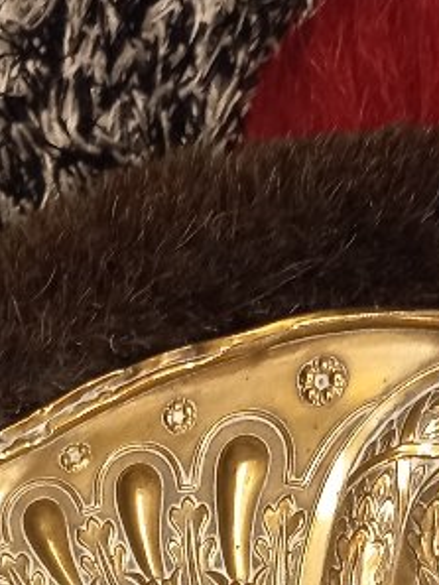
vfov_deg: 17.2
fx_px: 1707
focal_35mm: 101
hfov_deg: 14.7
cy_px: 918
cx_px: 189
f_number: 1.8
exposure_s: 1/33.3
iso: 320
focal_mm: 4.6
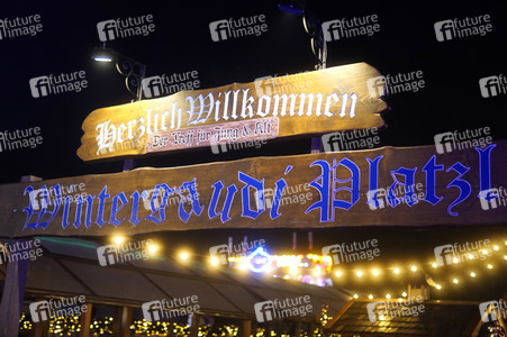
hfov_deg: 43.6
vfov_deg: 29.8
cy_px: 168
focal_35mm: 45
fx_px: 633
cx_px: 254
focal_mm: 30
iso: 640
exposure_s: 1/160
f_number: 1.4
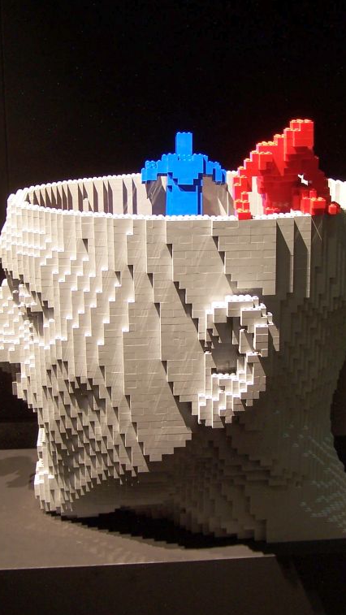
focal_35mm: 56
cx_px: 187
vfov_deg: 37.2
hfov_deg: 21.5
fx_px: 913
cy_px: 310
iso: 80
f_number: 2.8
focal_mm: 6.3
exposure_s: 1/2
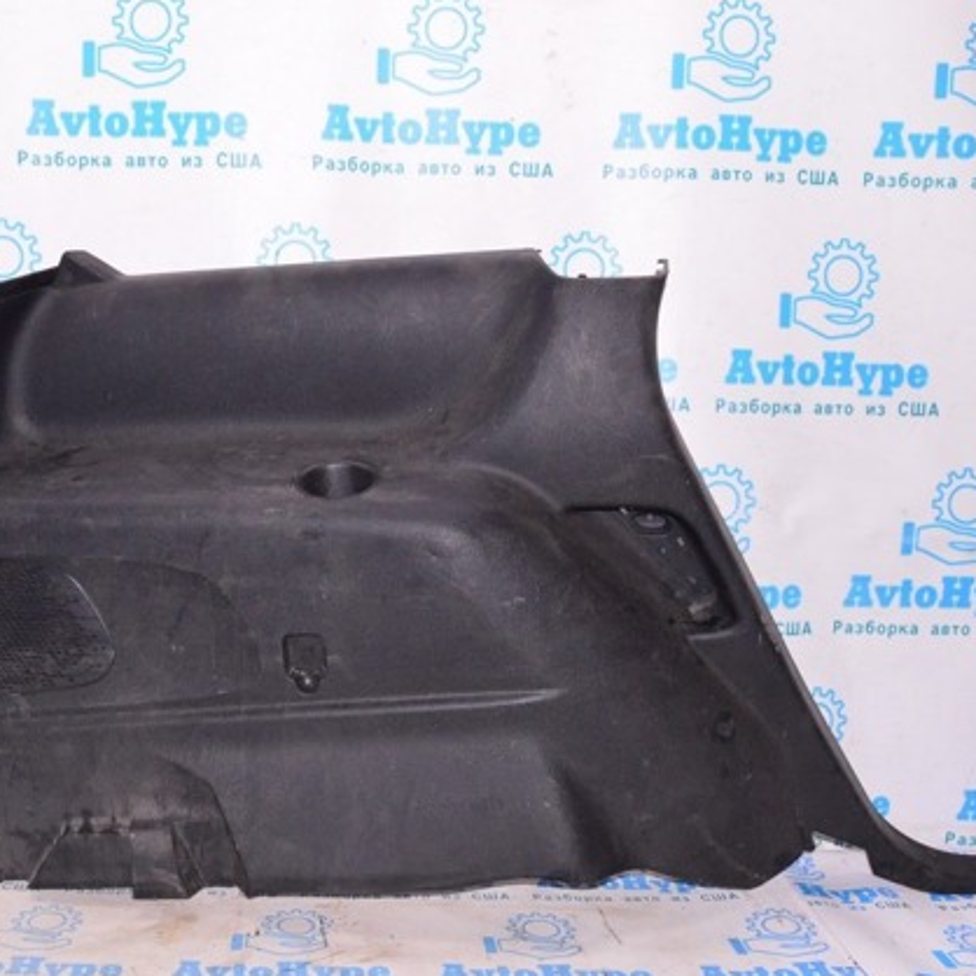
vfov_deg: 42.8
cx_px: 360
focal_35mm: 39
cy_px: 492
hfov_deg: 42.5
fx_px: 1244
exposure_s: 1/160
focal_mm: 20
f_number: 8
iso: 1600
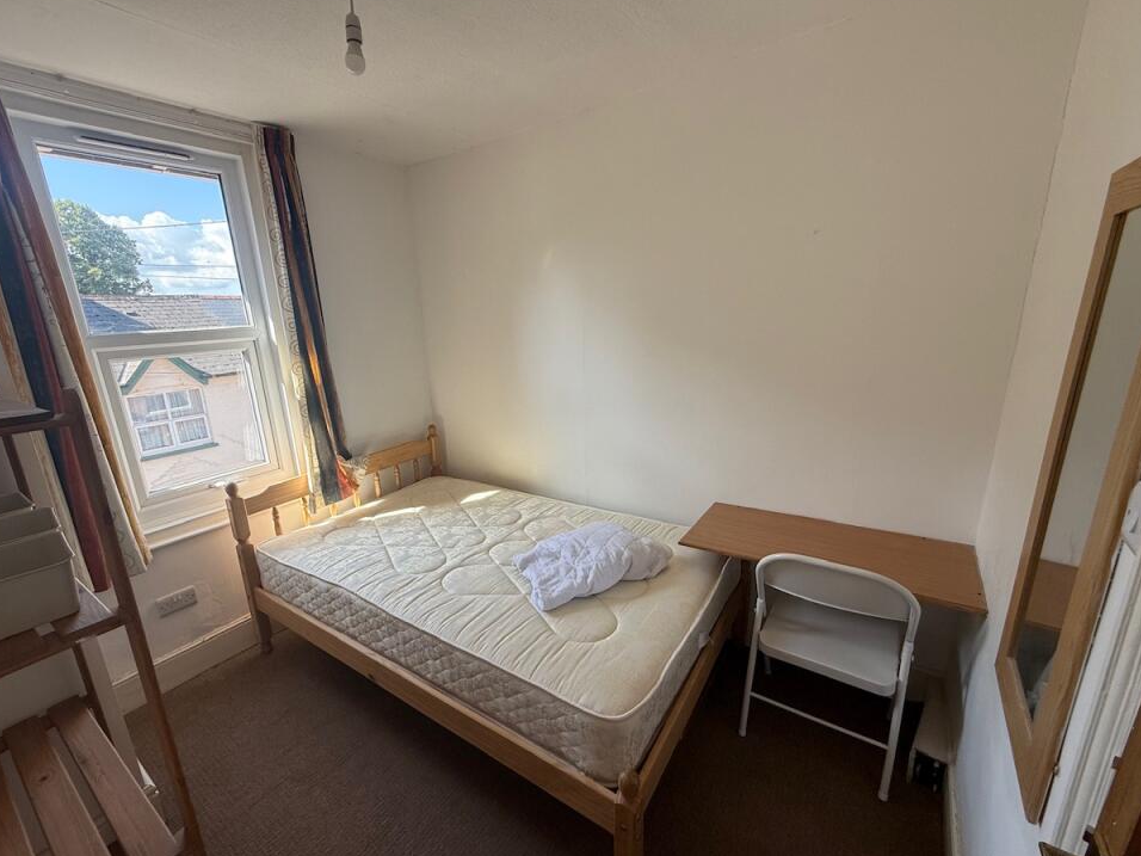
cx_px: 537
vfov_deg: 81.7
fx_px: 494
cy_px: 441
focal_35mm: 15
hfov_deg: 98.1
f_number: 2.2
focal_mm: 2.22
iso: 64
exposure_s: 1/145
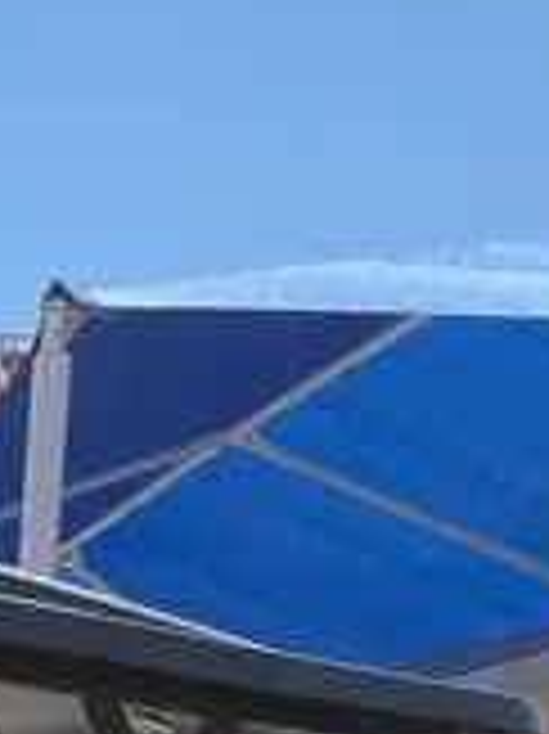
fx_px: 2477
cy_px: 1520
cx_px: -454
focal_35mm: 117
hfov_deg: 11.7
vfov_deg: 13.9
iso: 32
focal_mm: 4.2
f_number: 1.6
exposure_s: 1/2304
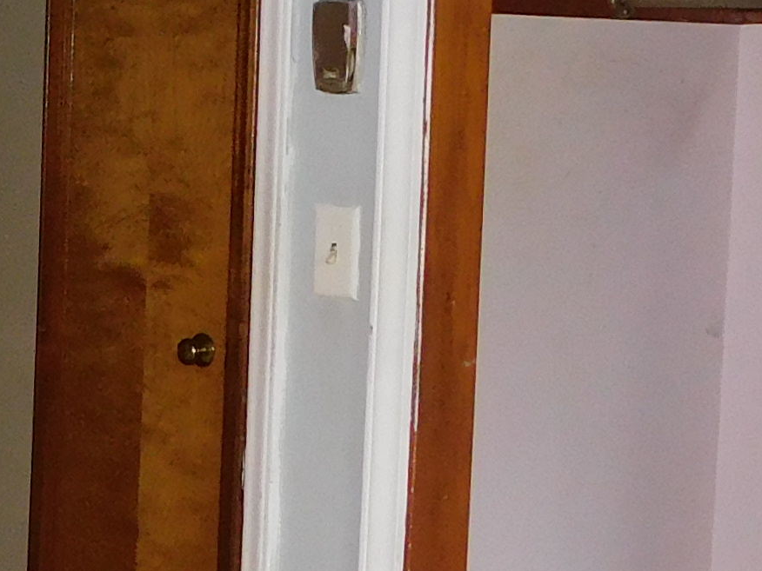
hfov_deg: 15.0
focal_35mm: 121
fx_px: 2664
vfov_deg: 12.2
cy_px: 215
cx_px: -420
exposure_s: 1/30
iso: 200
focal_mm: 4
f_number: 3
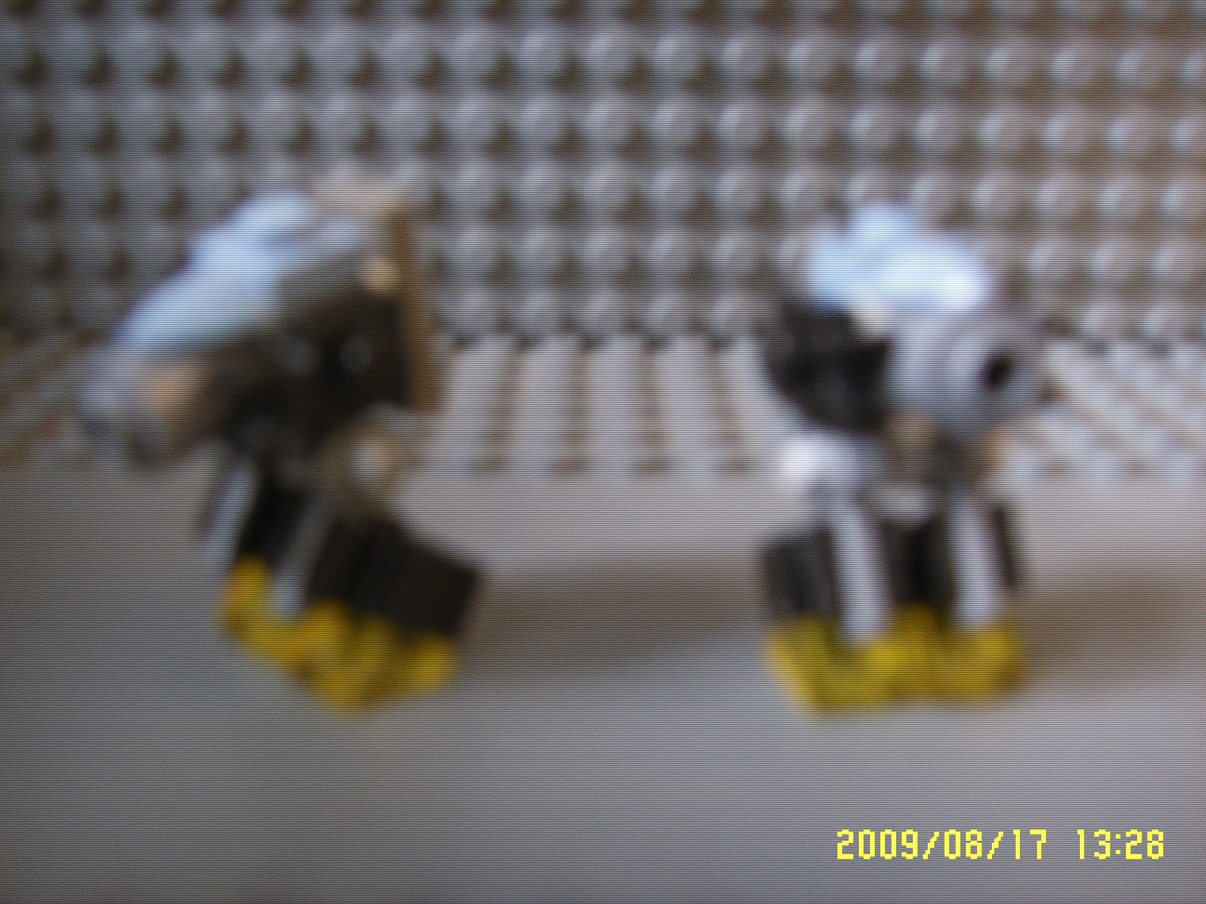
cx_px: 603
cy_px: 452
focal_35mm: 39
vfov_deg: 36.8
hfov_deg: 47.9
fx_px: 1359
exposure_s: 1/3
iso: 63
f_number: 3.5
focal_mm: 6.6
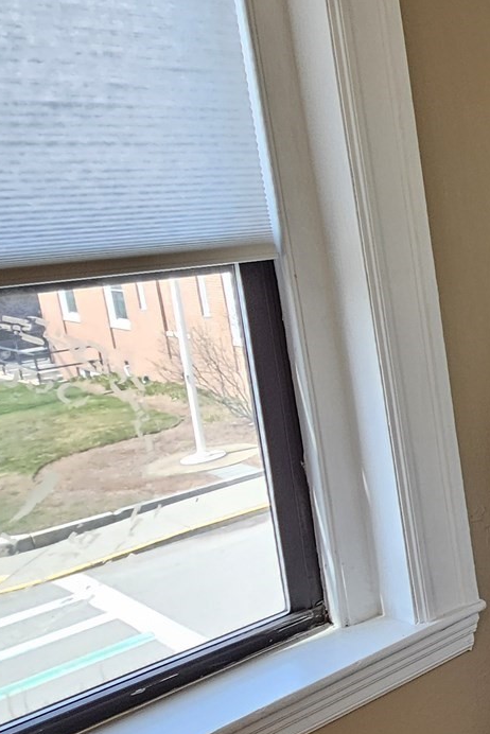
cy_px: 320
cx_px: 834
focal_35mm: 40
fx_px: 816
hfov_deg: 22.8
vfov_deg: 48.3
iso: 100
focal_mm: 2.2
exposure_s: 1/120
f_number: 2.2
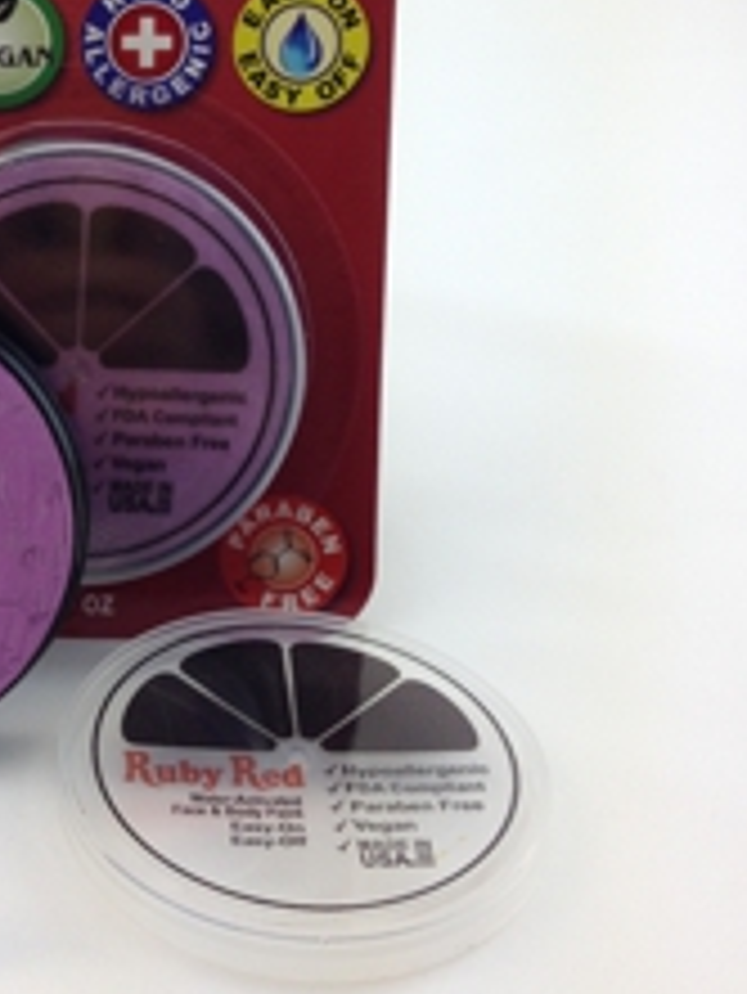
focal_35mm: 61
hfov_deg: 23.4
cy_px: 292
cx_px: 76
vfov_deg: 31.3
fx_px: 1753
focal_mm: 4.12
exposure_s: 1/176
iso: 50
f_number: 2.4
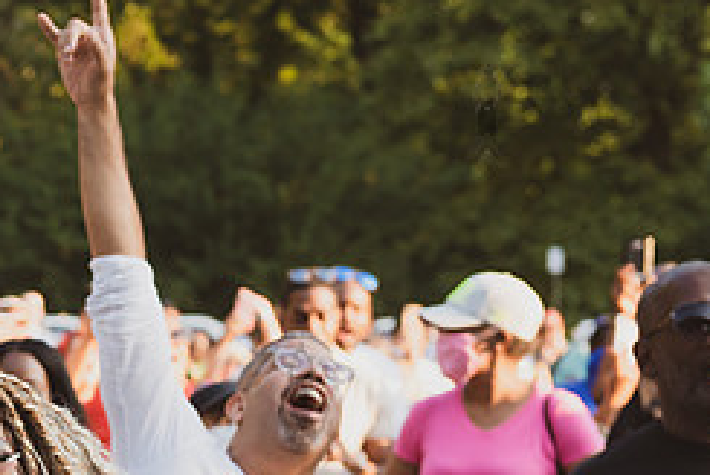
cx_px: -75
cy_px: 531
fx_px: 2567
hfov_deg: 15.3
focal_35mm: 130
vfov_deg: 10.4
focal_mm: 55
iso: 500
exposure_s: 1/500
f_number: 4
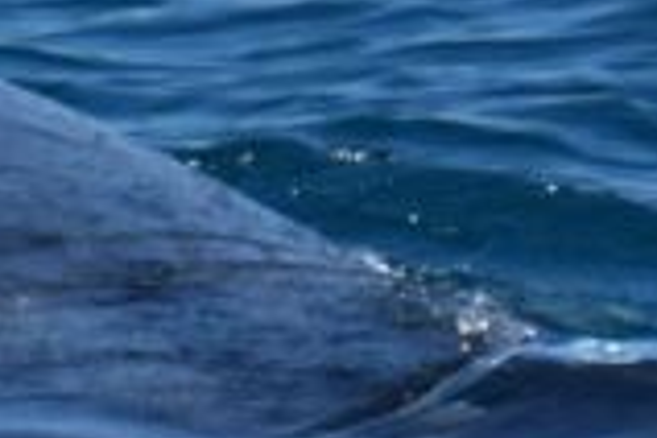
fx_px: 55019
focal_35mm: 3015
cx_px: -467
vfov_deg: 0.5
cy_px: 209
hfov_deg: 0.7
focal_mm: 600
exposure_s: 1/8000
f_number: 6.3
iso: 1250
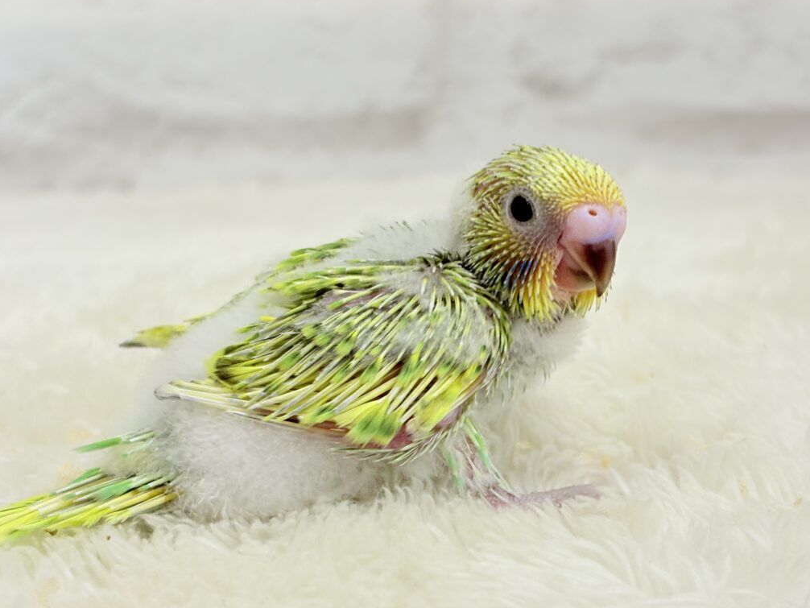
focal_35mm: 62
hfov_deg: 31.2
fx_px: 1451
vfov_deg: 23.6
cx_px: 430
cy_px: 353
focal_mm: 5.96
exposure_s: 1/100
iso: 50
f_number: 1.6
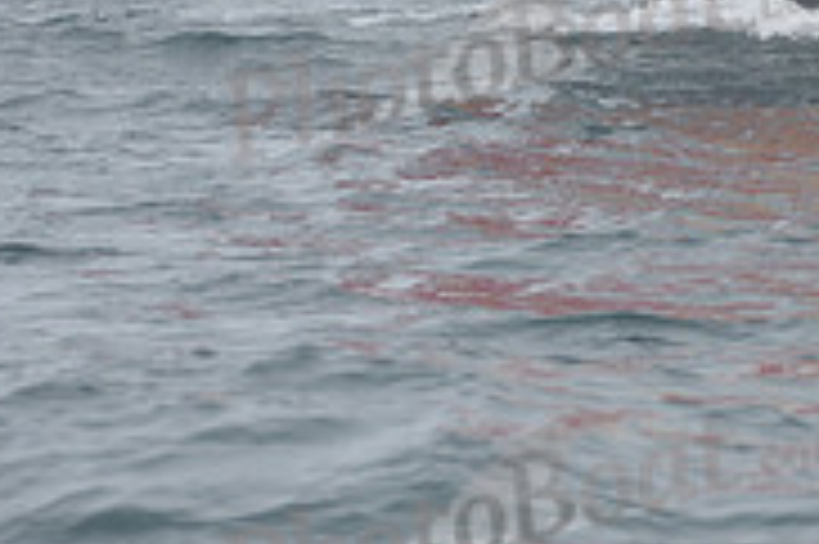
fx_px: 14501
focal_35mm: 638
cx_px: 1094
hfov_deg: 3.2
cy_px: -250
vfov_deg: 2.1
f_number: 10
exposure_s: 1/800
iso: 250
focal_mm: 200
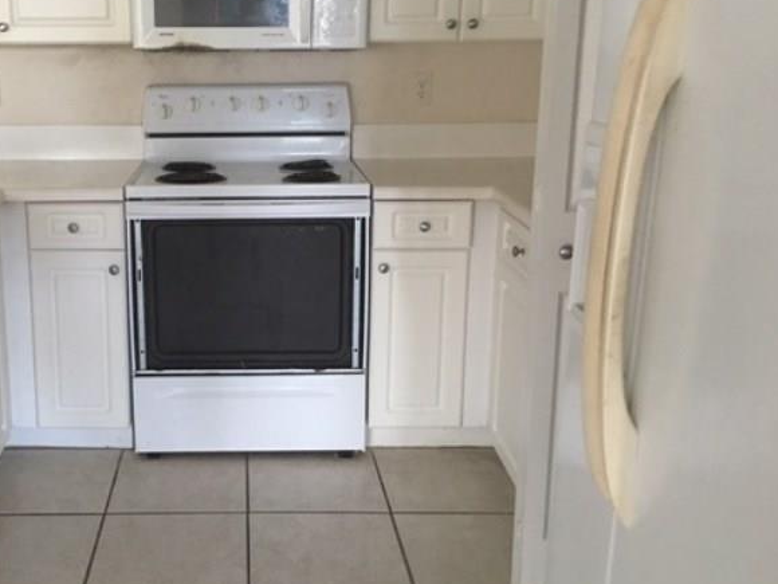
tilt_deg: -13.3
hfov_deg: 45.9
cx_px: 248
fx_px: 899
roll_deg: +0.0
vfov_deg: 35.9
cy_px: 254
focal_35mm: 40
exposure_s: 1/8
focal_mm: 4.15
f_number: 2.2
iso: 100
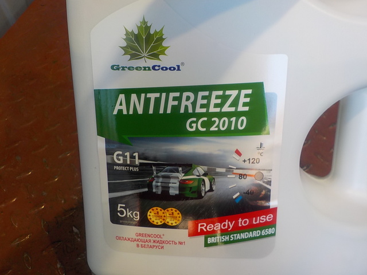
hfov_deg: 60.0
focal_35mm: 30
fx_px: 318
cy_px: 138
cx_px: 184
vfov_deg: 46.8
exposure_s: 1/30
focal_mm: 4.1
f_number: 3.3
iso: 125
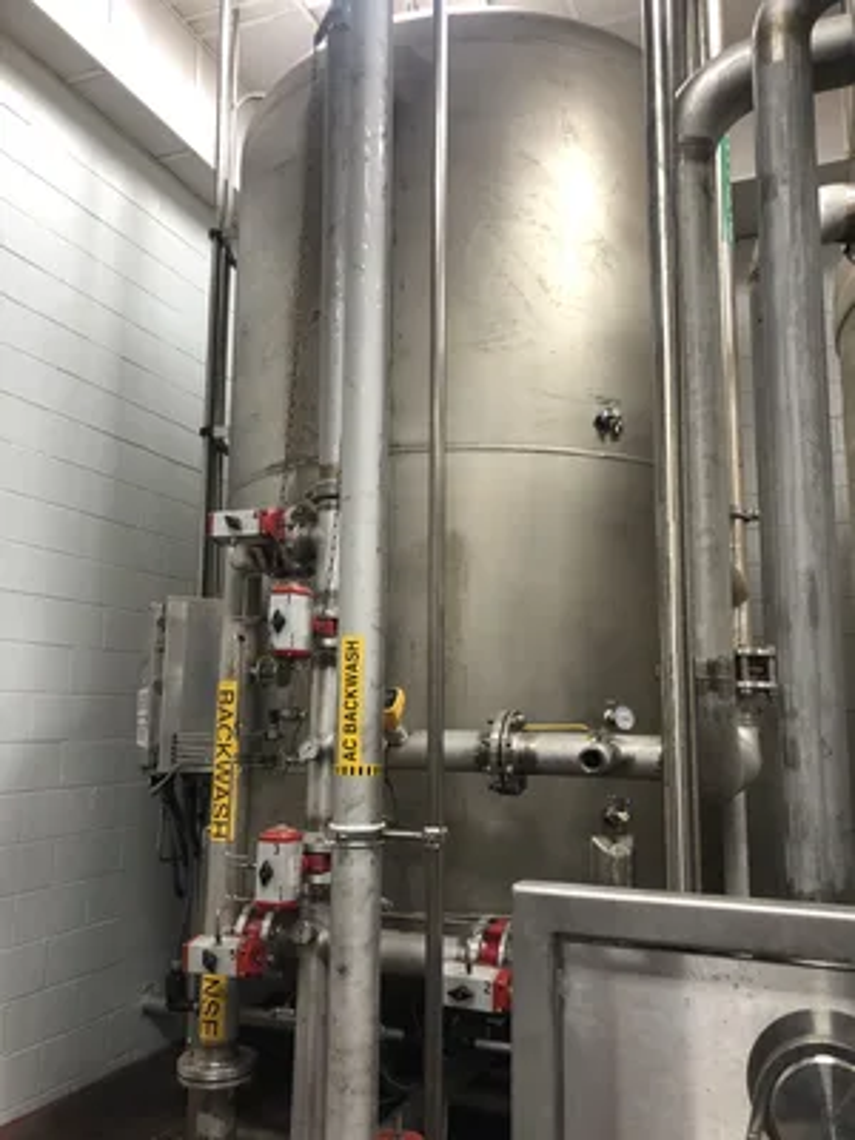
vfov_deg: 63.4
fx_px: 922
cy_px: 570
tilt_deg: +10.8
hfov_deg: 49.7
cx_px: 428
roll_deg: +2.0
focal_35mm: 28
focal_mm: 3.99
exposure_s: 1/20
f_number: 1.8
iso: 40
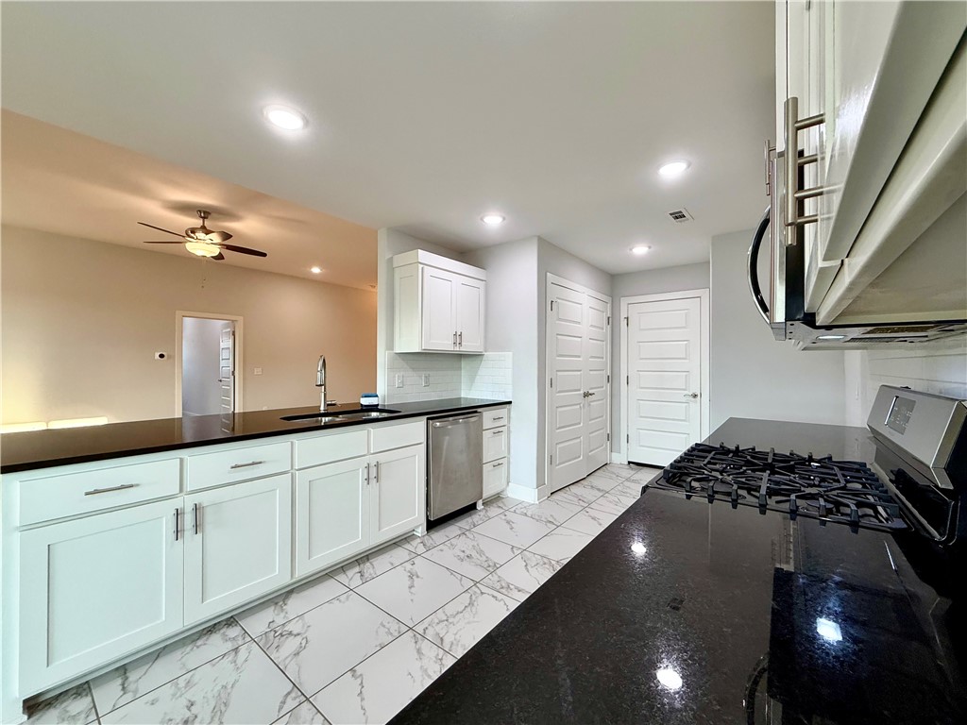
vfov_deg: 85.7
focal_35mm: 14
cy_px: 362
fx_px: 391
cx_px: 484
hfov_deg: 102.1
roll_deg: +0.1
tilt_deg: +1.0
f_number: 2.2
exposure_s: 1/120
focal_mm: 2.22
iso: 200
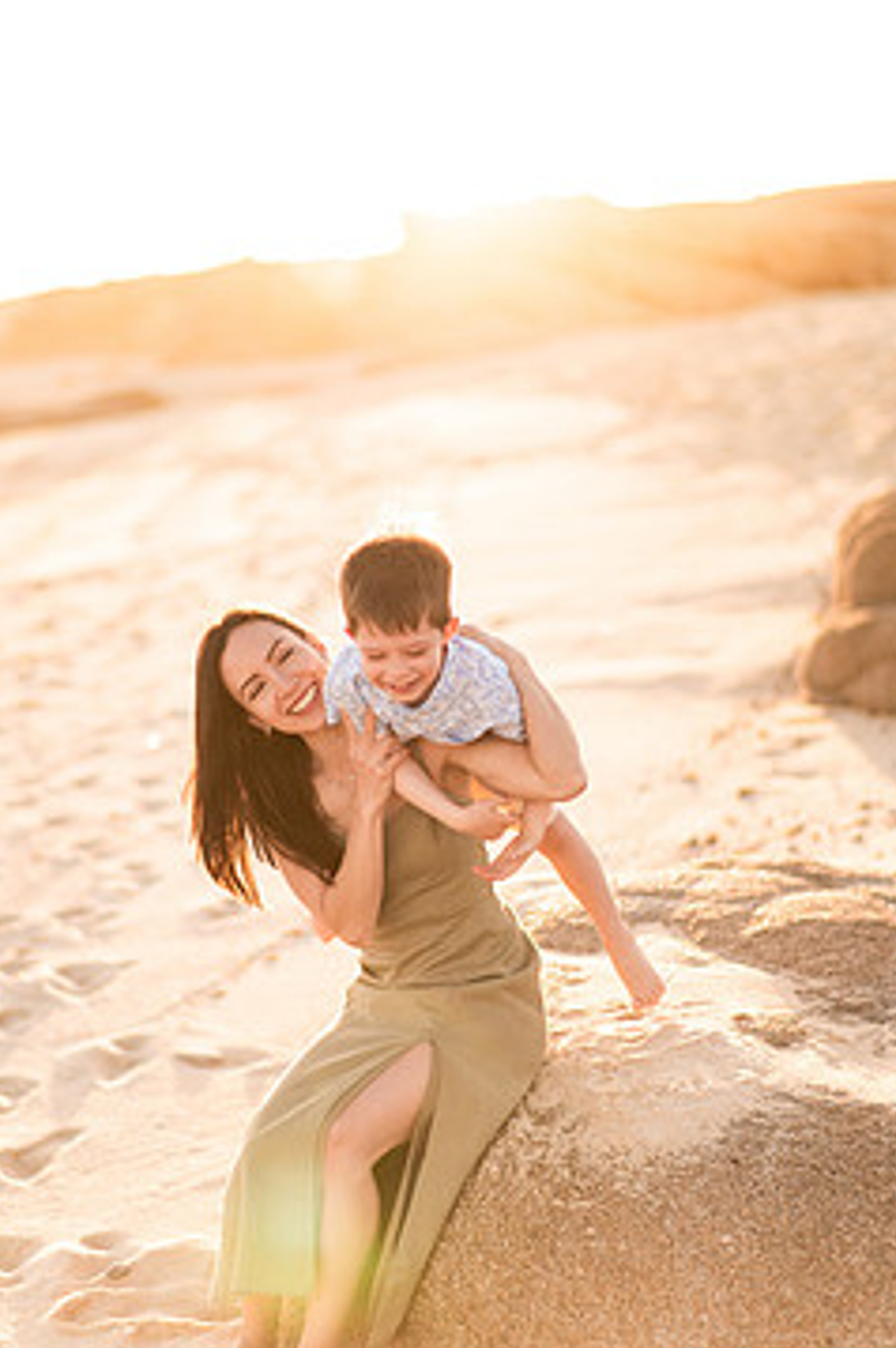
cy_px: 693
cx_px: 373
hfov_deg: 18.6
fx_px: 2730
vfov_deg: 27.7
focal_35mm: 73
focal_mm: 58
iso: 100
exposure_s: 1/3200
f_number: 1.6
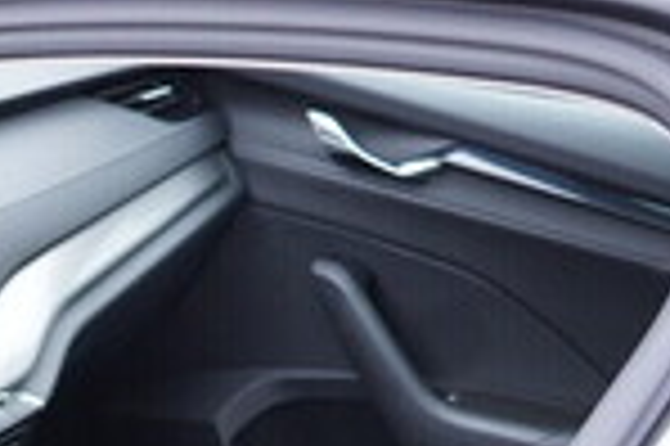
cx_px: -432
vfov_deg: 9.8
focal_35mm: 133
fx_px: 2473
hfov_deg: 14.1
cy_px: 777
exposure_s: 1/40
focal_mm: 24
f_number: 2.8
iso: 400
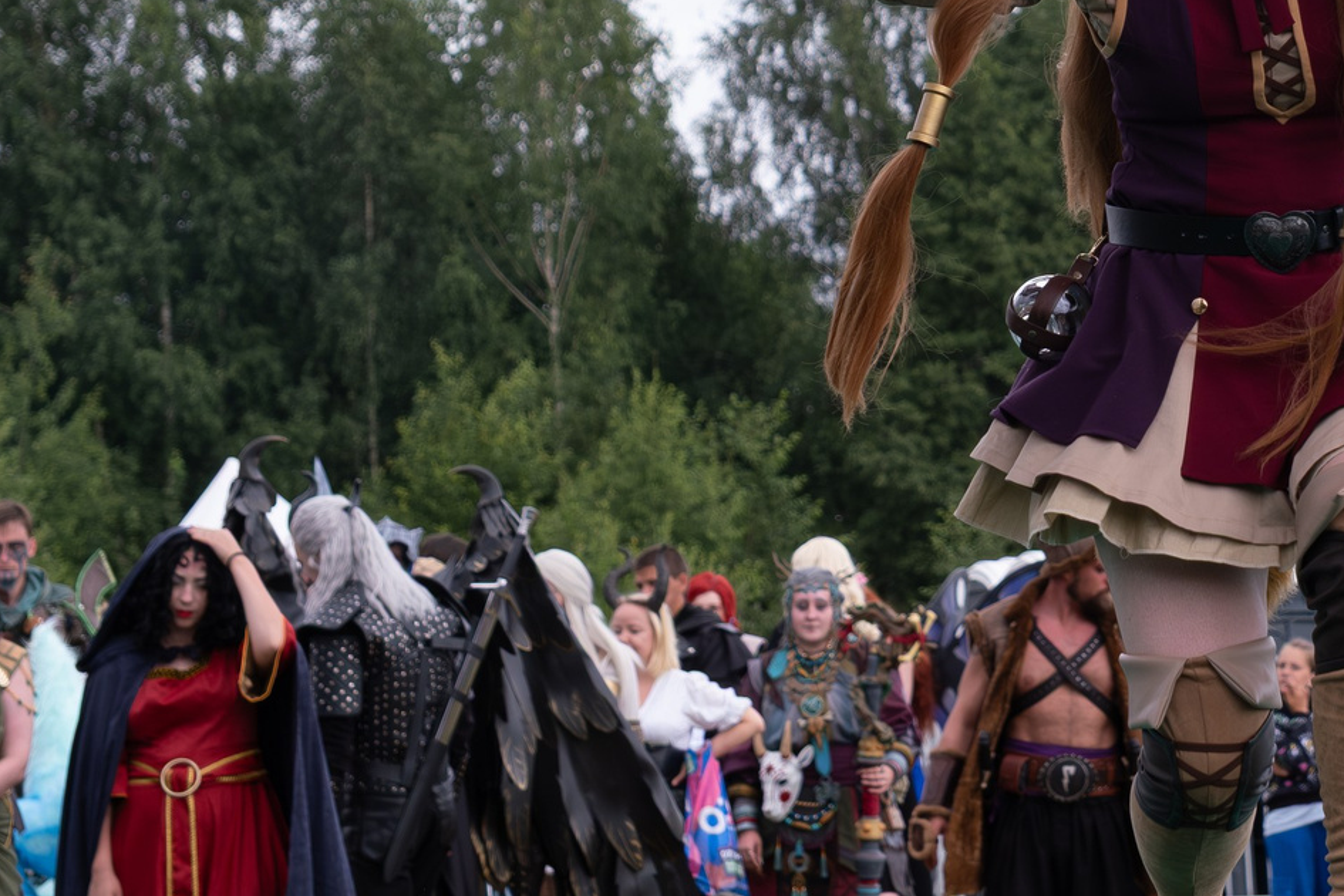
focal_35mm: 149
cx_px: 1225
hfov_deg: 13.6
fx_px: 5562
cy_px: 28
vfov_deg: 9.2
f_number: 3.6
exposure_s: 1/1250
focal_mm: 36.5
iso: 320
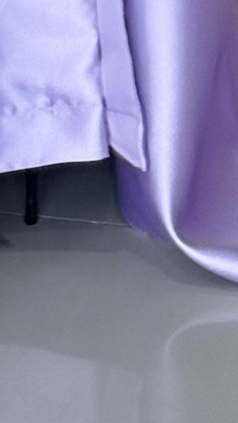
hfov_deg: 3.4
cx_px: -69
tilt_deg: -7.6
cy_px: -798
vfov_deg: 5.7
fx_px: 3970
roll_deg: +0.0
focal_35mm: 354
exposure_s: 1/204
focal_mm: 5.96
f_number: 1.6
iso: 100
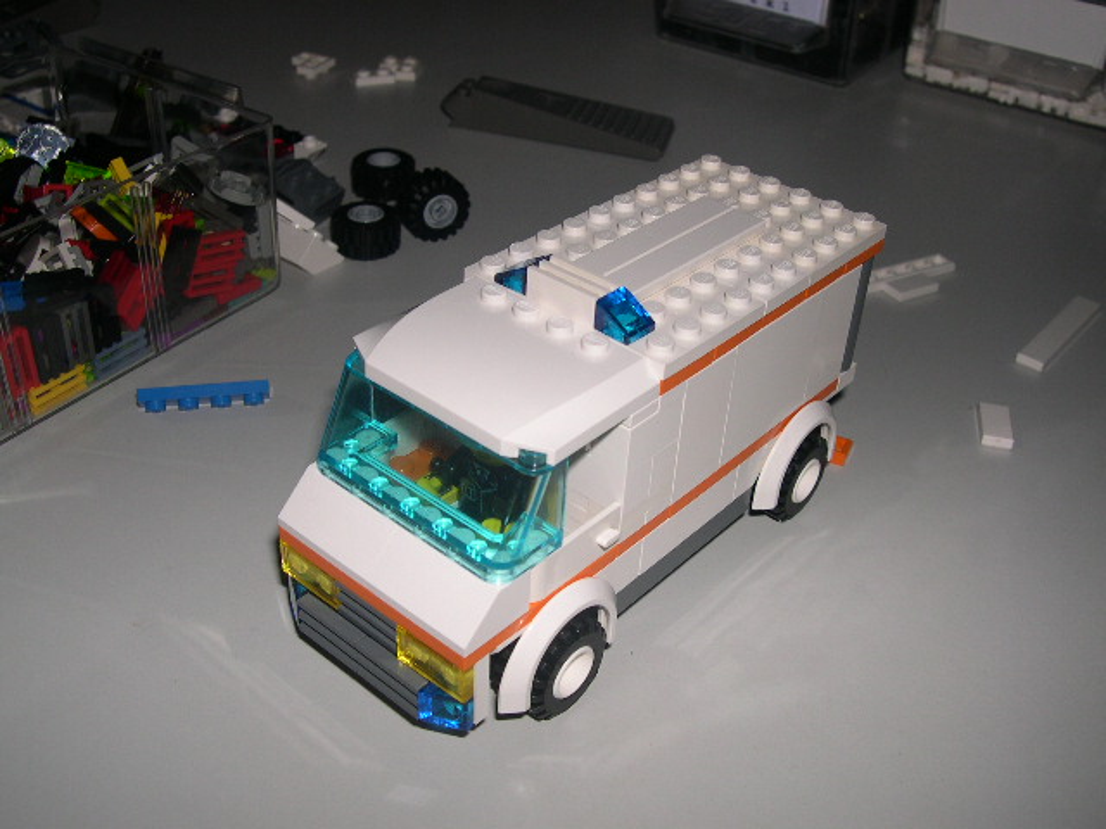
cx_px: 553
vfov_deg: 37.7
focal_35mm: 38
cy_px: 414
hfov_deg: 49.0
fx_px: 1214
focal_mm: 8
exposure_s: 1/60
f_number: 7.6
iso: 100
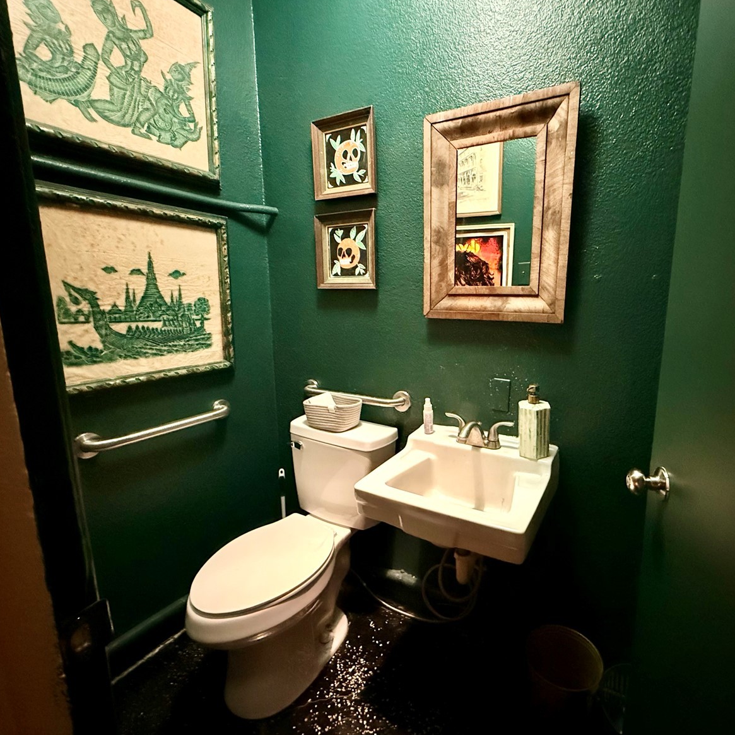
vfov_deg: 84.0
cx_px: 419
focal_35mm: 17
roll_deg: -0.6
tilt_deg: -10.0
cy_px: 369
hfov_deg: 83.5
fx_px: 408
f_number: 2.2
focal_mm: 2.22
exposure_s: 1/40
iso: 1250
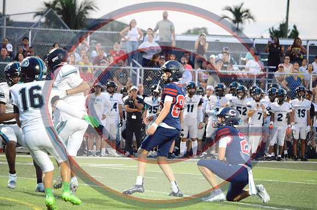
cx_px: 158
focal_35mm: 278
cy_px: 105
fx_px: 2438
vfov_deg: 4.9
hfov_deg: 7.4
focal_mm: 185
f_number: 5
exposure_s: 1/320
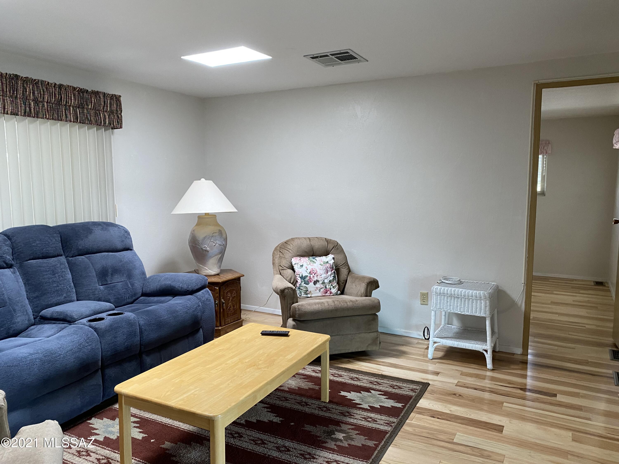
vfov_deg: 53.1
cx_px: 310
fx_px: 465
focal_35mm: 26
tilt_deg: -8.1
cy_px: 232
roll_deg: +0.0
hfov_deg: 67.3
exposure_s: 1/60
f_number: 1.8
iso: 125
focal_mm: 4.25
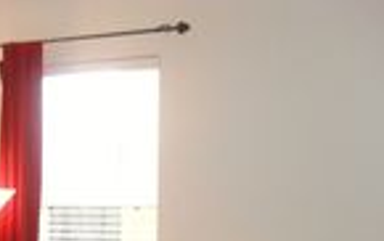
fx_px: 985
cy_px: 360
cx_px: -48
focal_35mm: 94
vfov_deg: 13.2
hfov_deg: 20.9
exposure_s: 1/45
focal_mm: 6.3
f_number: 3.2
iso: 200
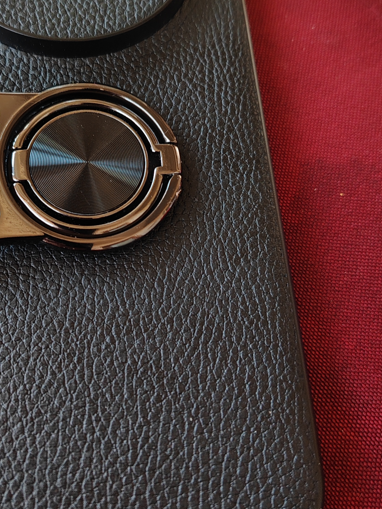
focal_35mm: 41
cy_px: 213
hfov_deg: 34.8
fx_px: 603
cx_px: 126
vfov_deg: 45.6
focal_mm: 5.25
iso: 640
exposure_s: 1/50
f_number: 1.8
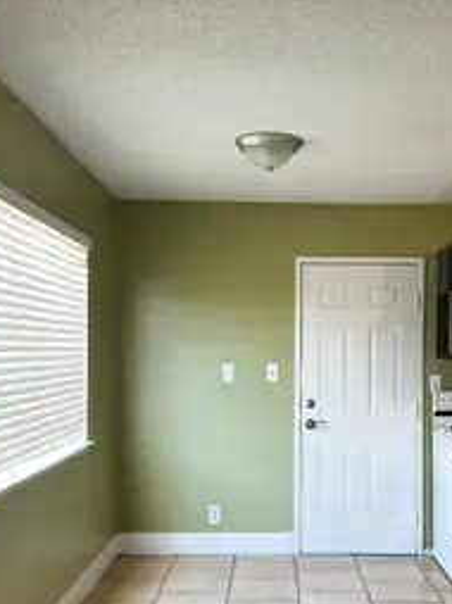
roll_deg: +0.9
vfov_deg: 45.6
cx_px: 288
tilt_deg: +0.0
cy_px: 359
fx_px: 715
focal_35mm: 41
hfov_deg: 34.9
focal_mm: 5.7
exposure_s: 1/120
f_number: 1.5
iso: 80
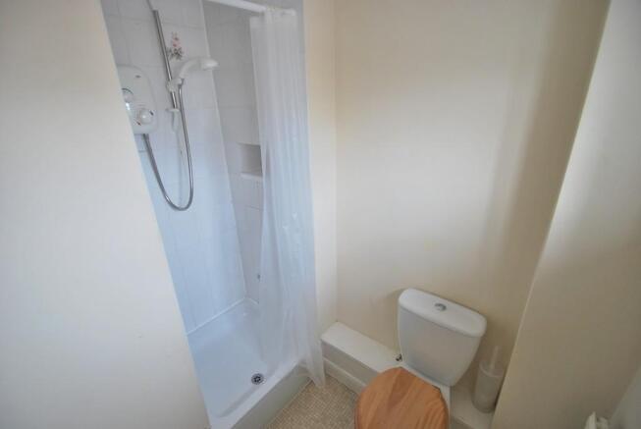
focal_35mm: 15
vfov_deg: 77.5
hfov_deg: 100.3
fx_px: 267
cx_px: 320
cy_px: 214
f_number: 4
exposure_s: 1/60
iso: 200
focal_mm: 10
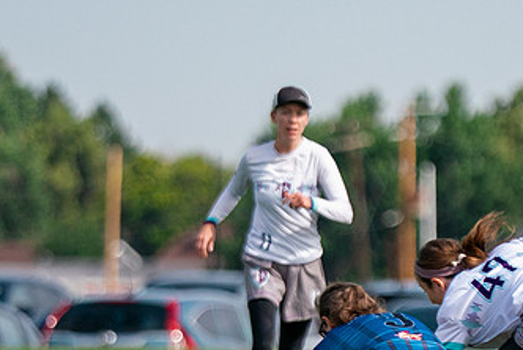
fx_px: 10818
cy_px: 348
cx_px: 437
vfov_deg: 1.9
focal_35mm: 744
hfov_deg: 2.8
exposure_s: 1/8000
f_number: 2.8
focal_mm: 200
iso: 500
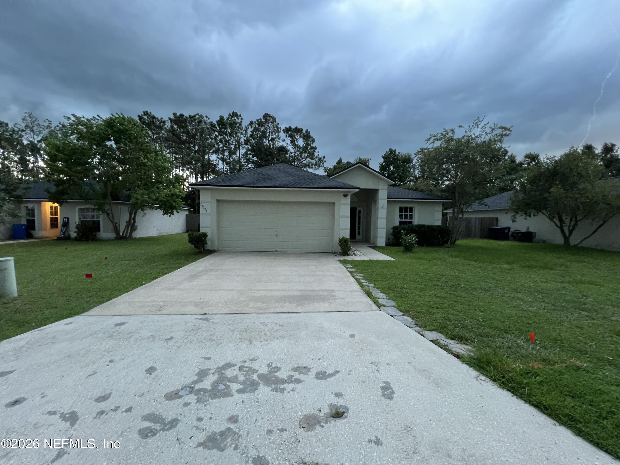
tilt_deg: -3.4
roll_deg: -1.1
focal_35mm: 13
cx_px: 310
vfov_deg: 89.9
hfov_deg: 106.2
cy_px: 232
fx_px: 233
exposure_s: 1/60
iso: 500
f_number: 1.8
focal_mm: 1.57
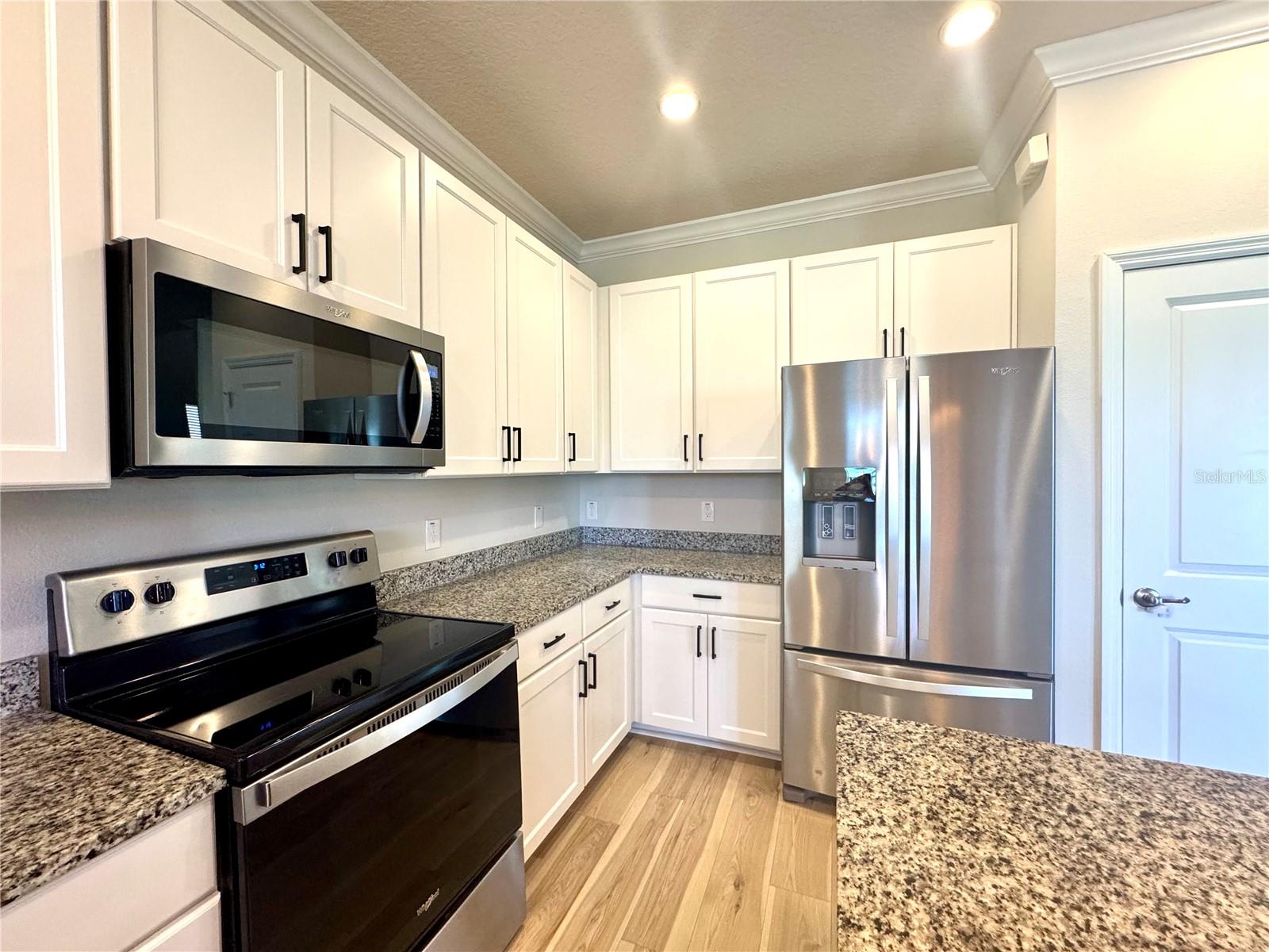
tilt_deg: -1.6
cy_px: 476
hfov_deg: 102.1
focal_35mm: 14
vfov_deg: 85.7
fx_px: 513
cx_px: 634
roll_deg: -0.1
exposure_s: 1/120
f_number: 2.2
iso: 250
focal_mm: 2.22
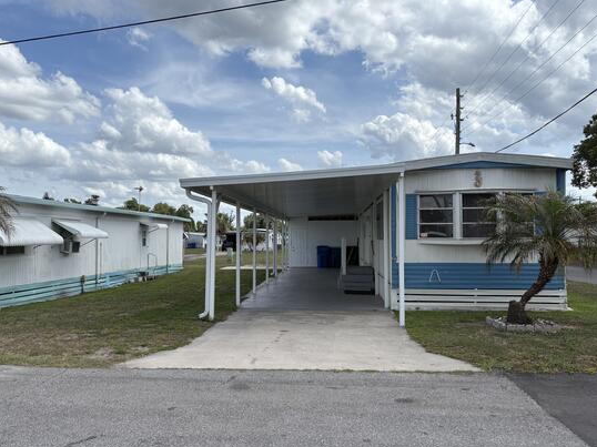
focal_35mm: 29
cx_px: 277
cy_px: 223
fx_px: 500
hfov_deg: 61.6
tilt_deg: +1.3
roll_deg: +0.1
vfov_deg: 48.2
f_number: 1.6
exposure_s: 1/4608
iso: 50
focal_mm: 5.96
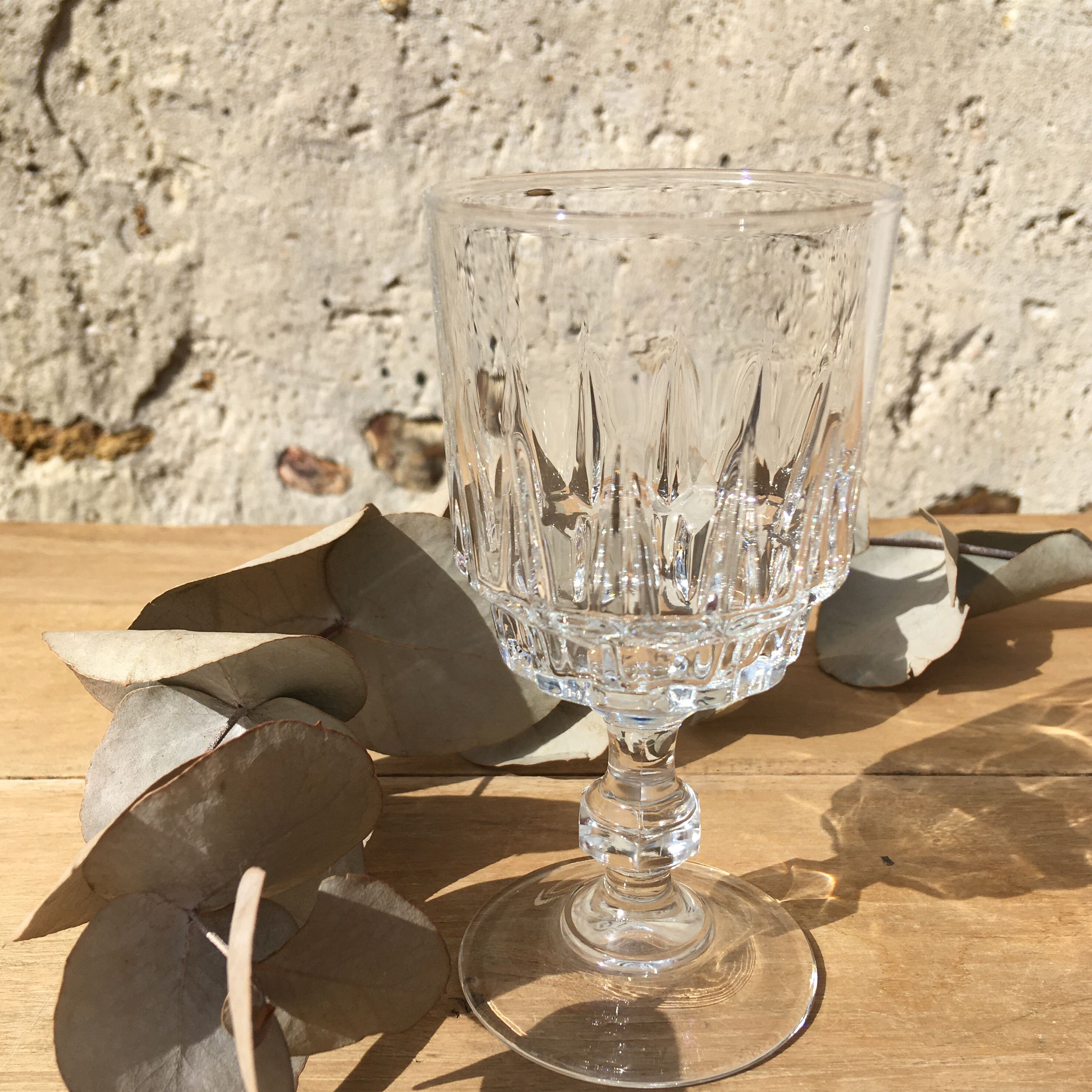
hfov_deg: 47.2
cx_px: 551
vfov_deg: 47.0
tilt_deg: -23.2
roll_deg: +0.3
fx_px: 1249
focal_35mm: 35
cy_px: 640
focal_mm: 4.15
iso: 25
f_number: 2.2
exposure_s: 1/2331
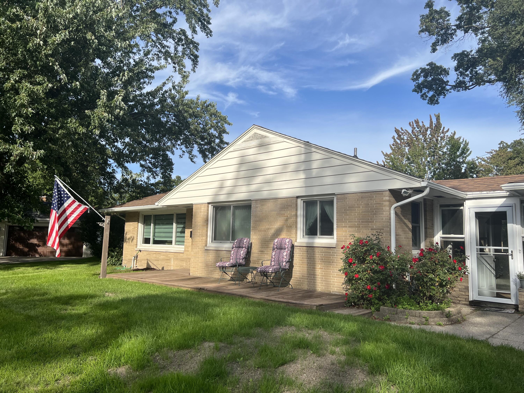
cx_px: 262
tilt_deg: +5.5
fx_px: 394
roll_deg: -0.4
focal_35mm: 26
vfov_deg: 53.1
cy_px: 196
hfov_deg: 67.3
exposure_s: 1/3257
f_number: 1.5
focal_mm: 5.7
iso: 50
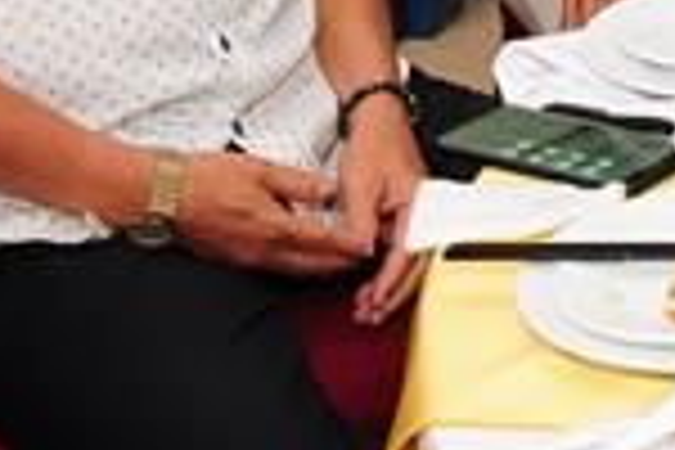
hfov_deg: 12.0
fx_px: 2906
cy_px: -508
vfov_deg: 8.3
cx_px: 1274
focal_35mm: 155
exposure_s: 1/125
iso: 1250
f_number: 7.1
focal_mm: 29
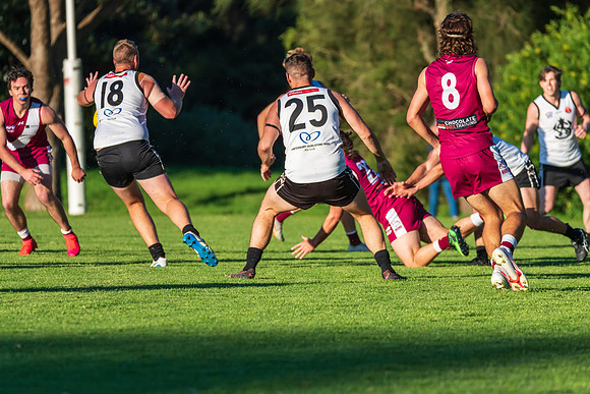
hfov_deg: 6.5
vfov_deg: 4.3
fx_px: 5205
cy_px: 197
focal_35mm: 318
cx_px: 295
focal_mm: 300
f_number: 6.3
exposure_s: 1/3200
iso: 1000
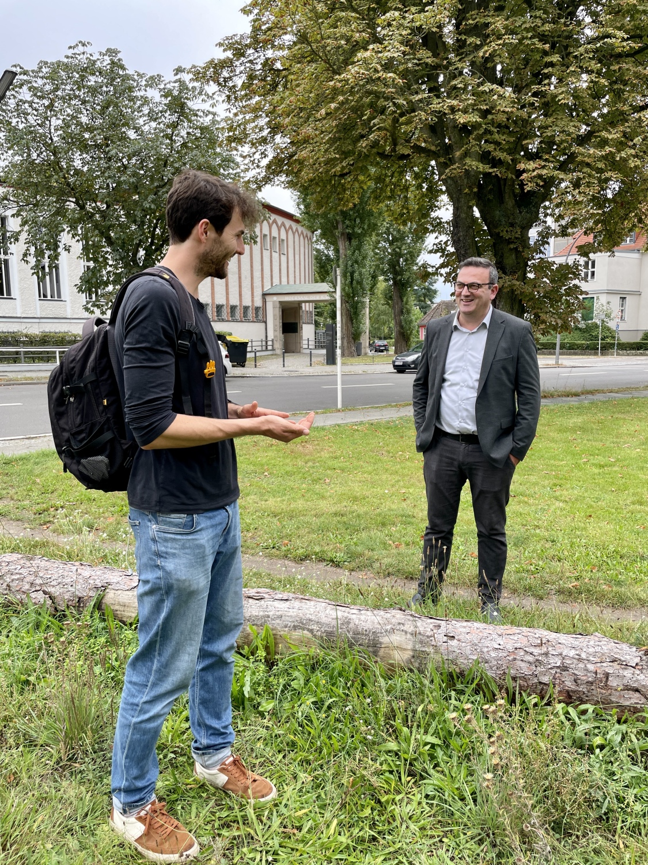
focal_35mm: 26
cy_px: 432
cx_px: 324
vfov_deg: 67.3
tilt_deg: -8.5
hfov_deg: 53.1
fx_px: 649
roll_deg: +1.5
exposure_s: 1/350
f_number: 1.6
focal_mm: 4.2
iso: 32
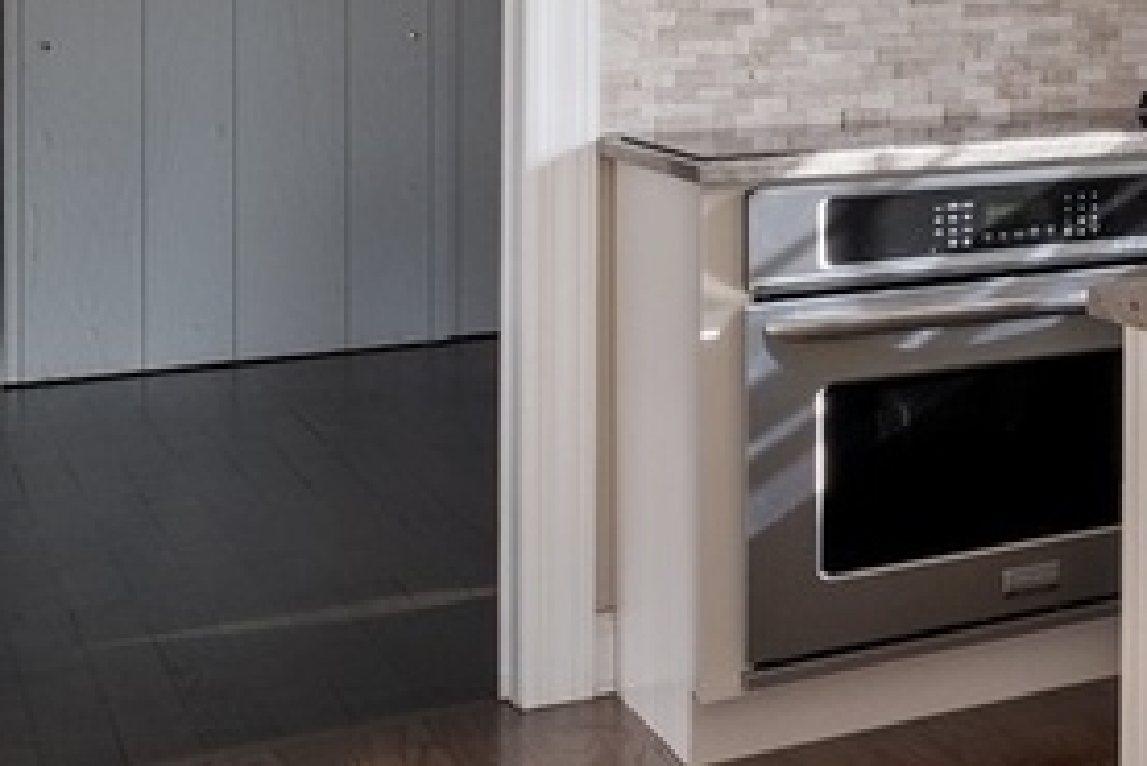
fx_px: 2231
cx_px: 2567
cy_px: -112
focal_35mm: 70
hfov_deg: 16.5
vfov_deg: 18.6
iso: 100
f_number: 9
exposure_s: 1/6
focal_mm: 12
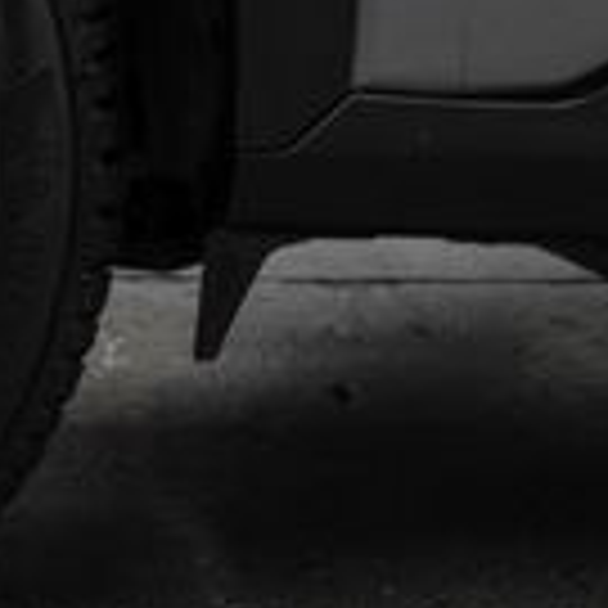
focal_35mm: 169
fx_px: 3358
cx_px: -495
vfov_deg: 10.3
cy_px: 43
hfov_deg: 9.8
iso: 200
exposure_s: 1/40
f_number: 3.2
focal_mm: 28
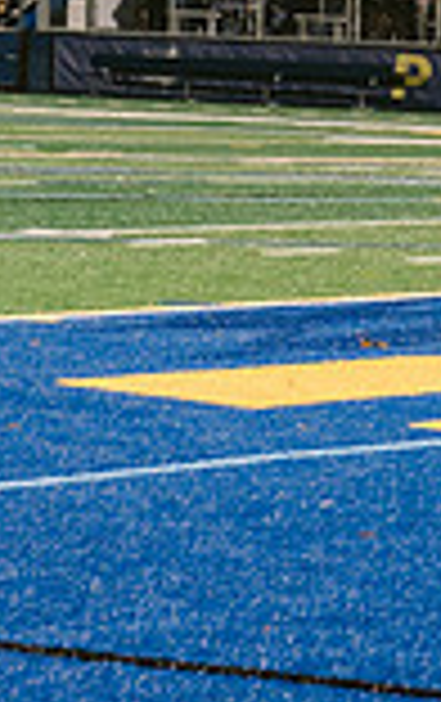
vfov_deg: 7.9
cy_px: 128
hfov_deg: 4.8
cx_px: 1246
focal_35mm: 265
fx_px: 5077
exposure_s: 1/200
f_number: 4.5
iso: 2500
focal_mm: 70
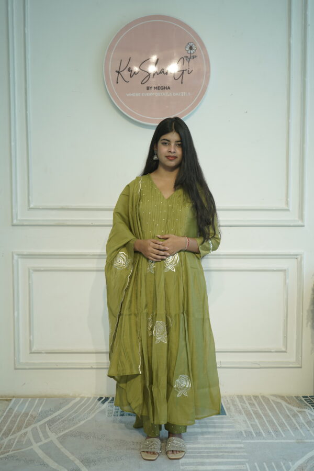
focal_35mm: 40
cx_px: 157
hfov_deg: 33.4
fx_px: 523
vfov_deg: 48.5
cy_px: 236
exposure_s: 1/100
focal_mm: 40
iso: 160
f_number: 4
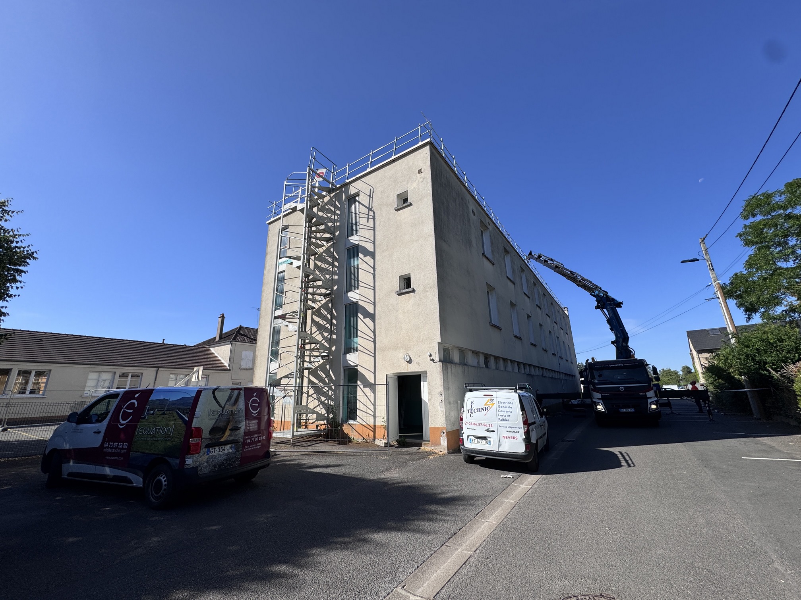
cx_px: 400
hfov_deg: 102.1
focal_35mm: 14
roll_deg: +0.8
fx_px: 324
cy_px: 300
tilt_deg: +17.2
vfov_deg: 85.7
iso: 40
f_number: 2.2
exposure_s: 1/2342
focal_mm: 2.22
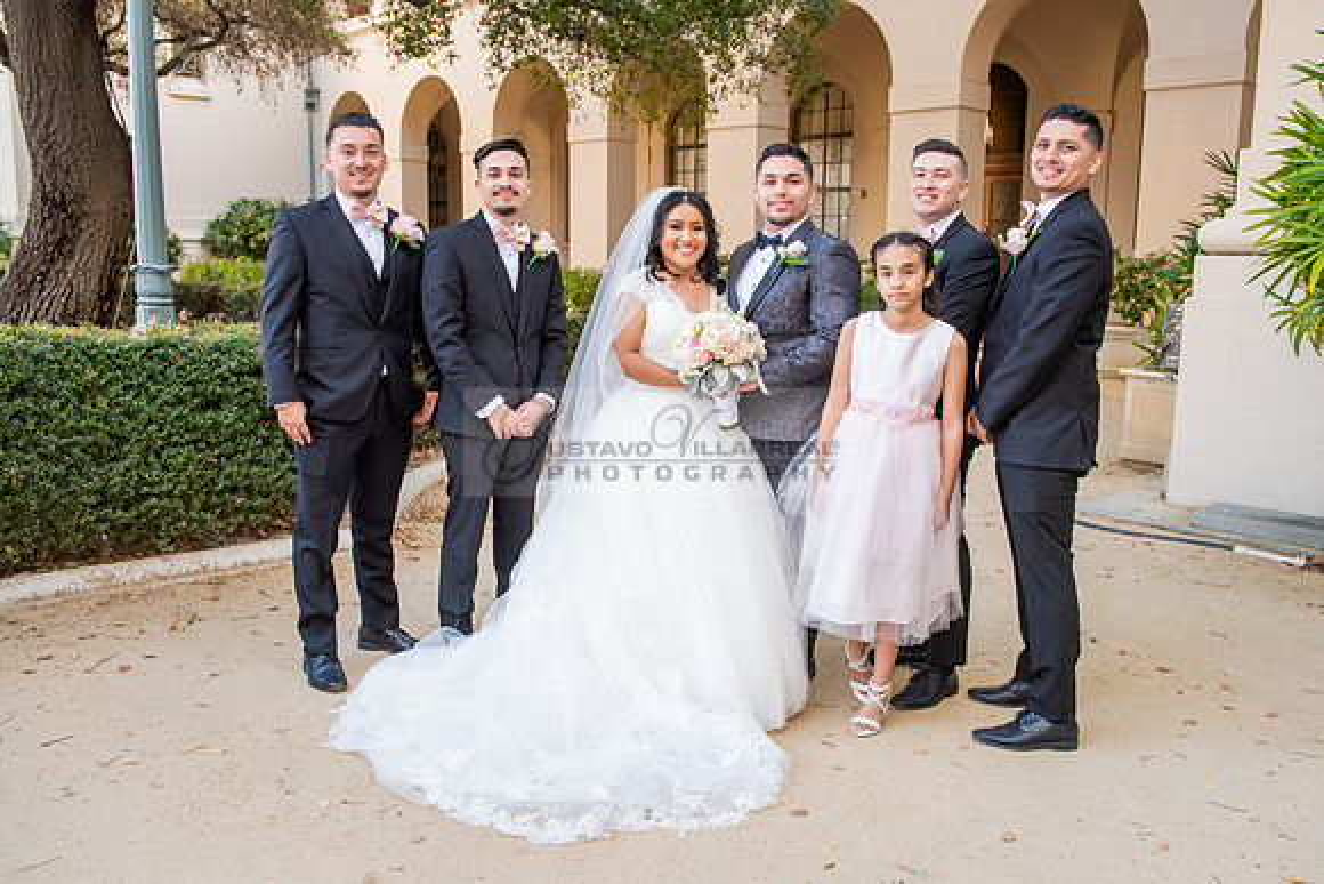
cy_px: 447
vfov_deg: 41.7
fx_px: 1161
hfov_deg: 59.3
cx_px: 706
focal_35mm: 32
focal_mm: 28
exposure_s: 1/200
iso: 640
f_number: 4.5
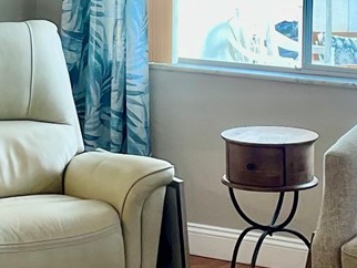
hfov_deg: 15.3
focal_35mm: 129
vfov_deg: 11.3
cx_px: 208
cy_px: -32
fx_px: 1331
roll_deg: -0.3
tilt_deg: -2.3
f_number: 1.6
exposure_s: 1/120
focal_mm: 4.2
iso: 100
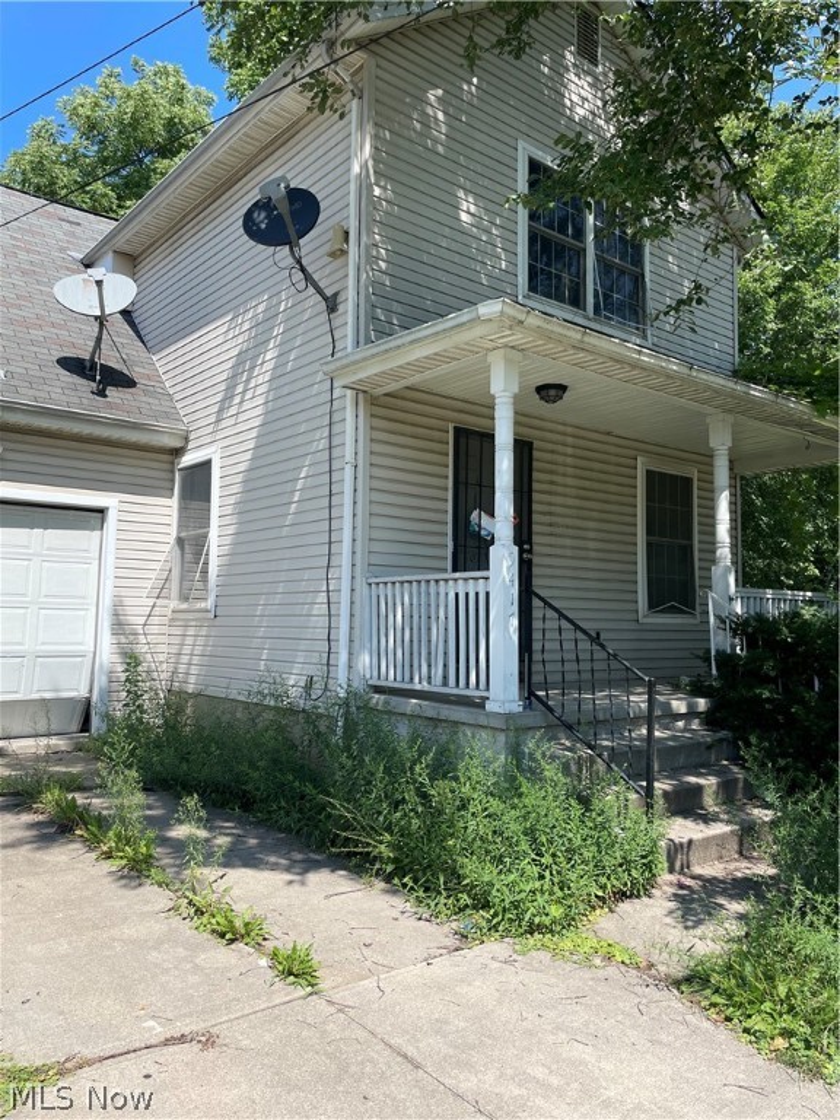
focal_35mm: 26
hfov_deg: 53.1
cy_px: 560
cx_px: 420
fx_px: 841
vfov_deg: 67.3
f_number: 1.6
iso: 50
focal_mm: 4.2
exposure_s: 1/2451
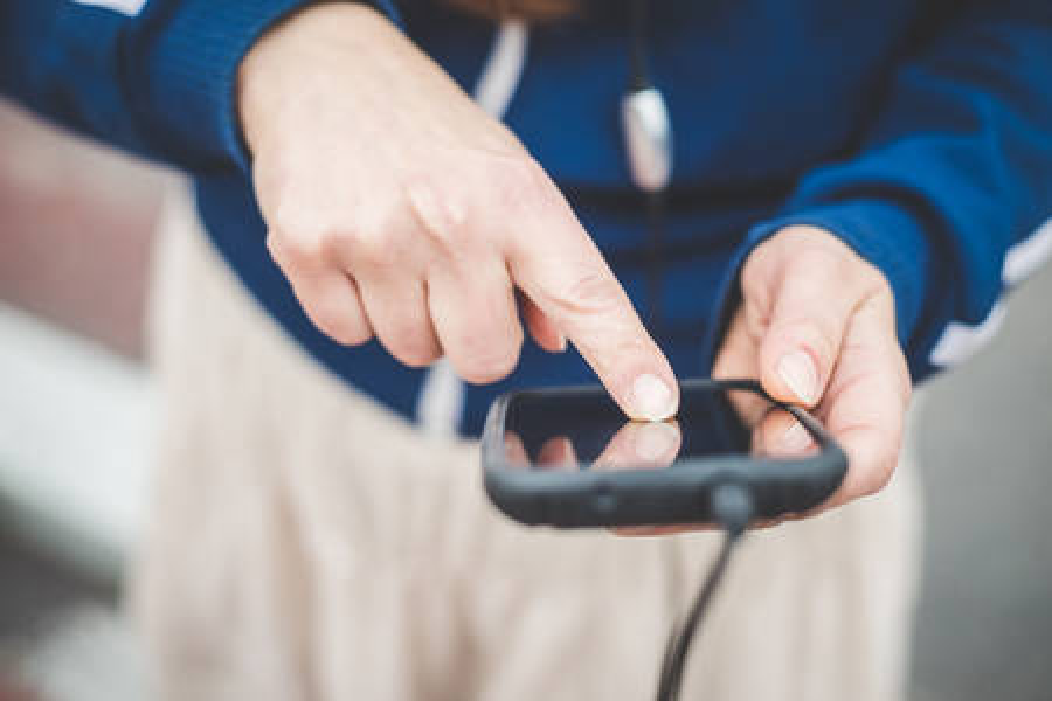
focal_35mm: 50
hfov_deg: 39.6
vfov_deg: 27.0
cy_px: 350
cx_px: 526
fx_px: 1461
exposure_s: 1/400
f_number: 2.5
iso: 400
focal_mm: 50
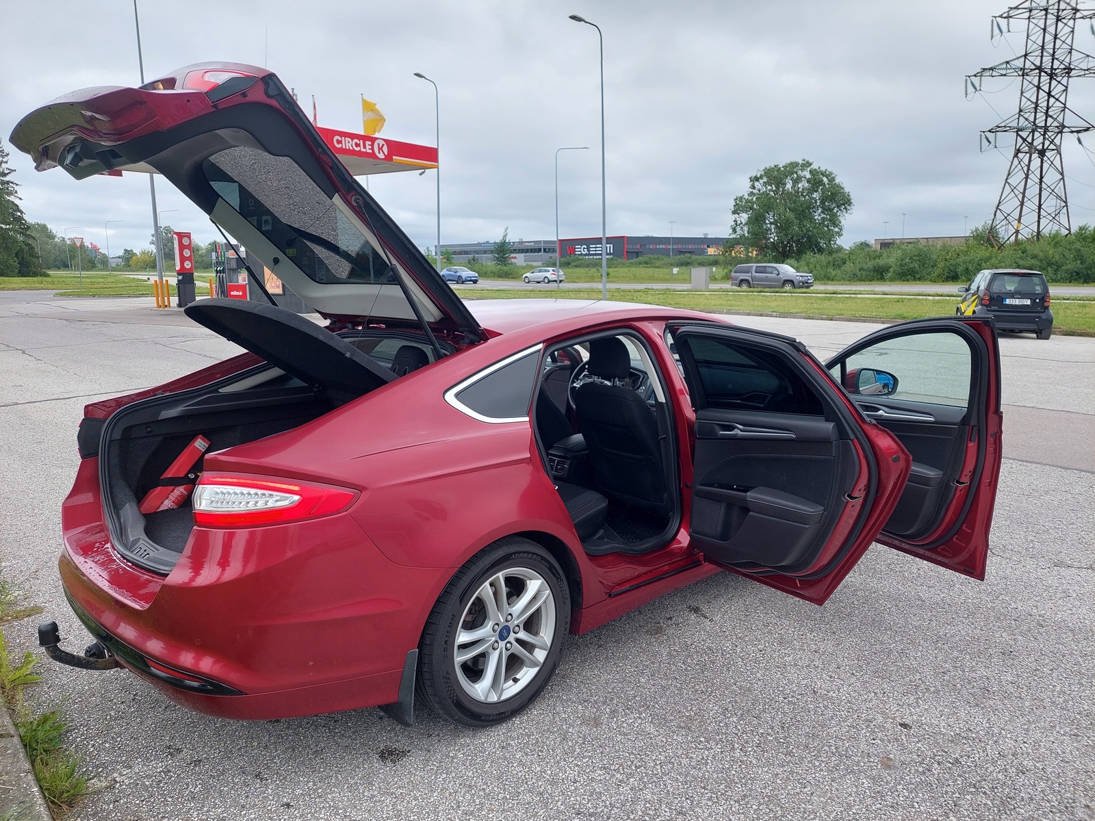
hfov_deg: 71.6
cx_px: 548
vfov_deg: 56.8
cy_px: 410
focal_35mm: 24
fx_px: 759
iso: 40
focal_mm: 5.23
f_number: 1.8
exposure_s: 1/584
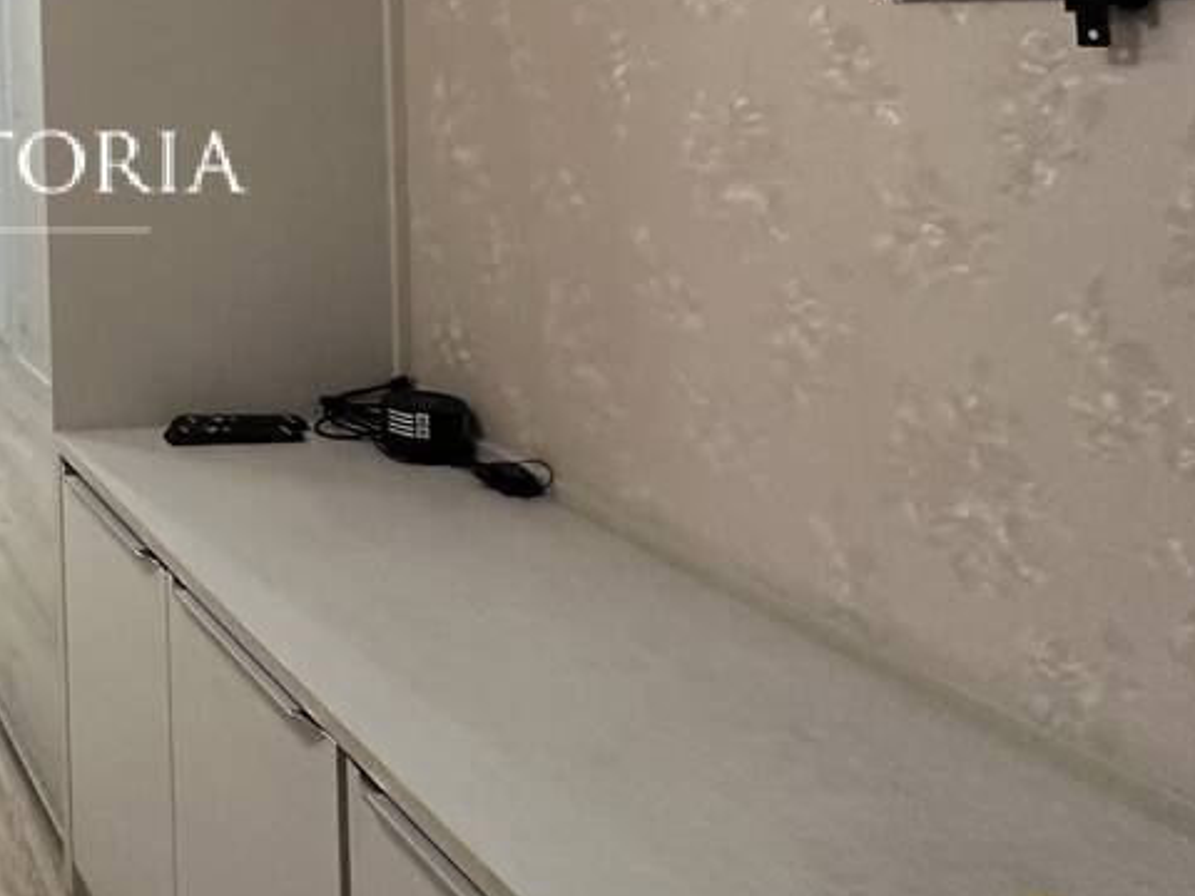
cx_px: -326
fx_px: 1450
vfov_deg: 32.1
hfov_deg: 33.7
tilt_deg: -0.2
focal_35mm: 42
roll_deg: +1.6
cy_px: 35
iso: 250
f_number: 2.2
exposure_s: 1/60
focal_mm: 2.22
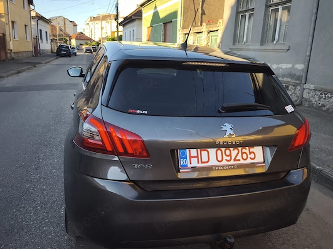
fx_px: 250
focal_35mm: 26
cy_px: 115
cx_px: 162
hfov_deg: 67.3
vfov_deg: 53.0
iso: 160
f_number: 1.6
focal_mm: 6.57
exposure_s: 1/1028
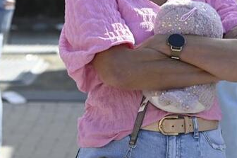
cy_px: -72
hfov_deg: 7.0
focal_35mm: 295
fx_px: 1939
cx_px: 131
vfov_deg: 4.6
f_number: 6.3
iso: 320
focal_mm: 100
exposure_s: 1/640
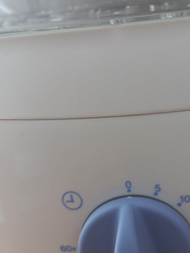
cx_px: 145
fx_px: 307
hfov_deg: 33.6
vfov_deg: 44.6
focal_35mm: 42
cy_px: 149
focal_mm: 4.6
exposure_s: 1/50
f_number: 1.8
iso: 125
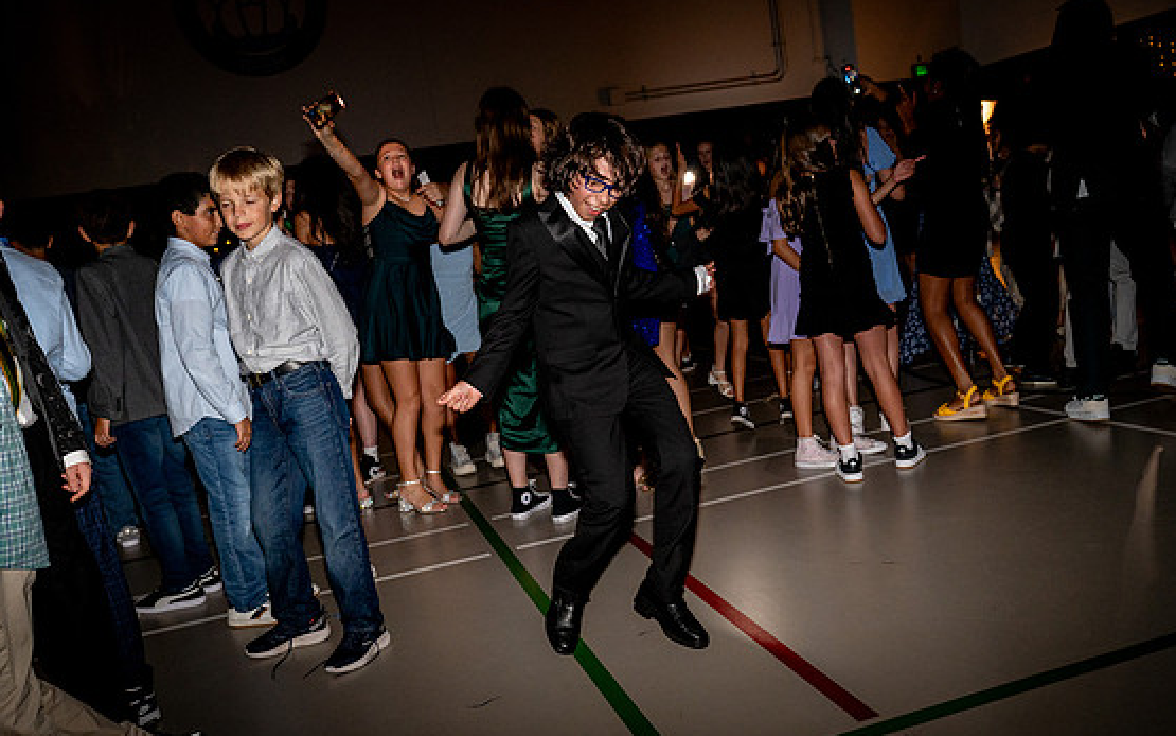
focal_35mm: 33
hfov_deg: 58.1
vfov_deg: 38.3
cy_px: 387
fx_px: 1058
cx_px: 578
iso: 1250
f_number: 4
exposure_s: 1/100
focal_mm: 31
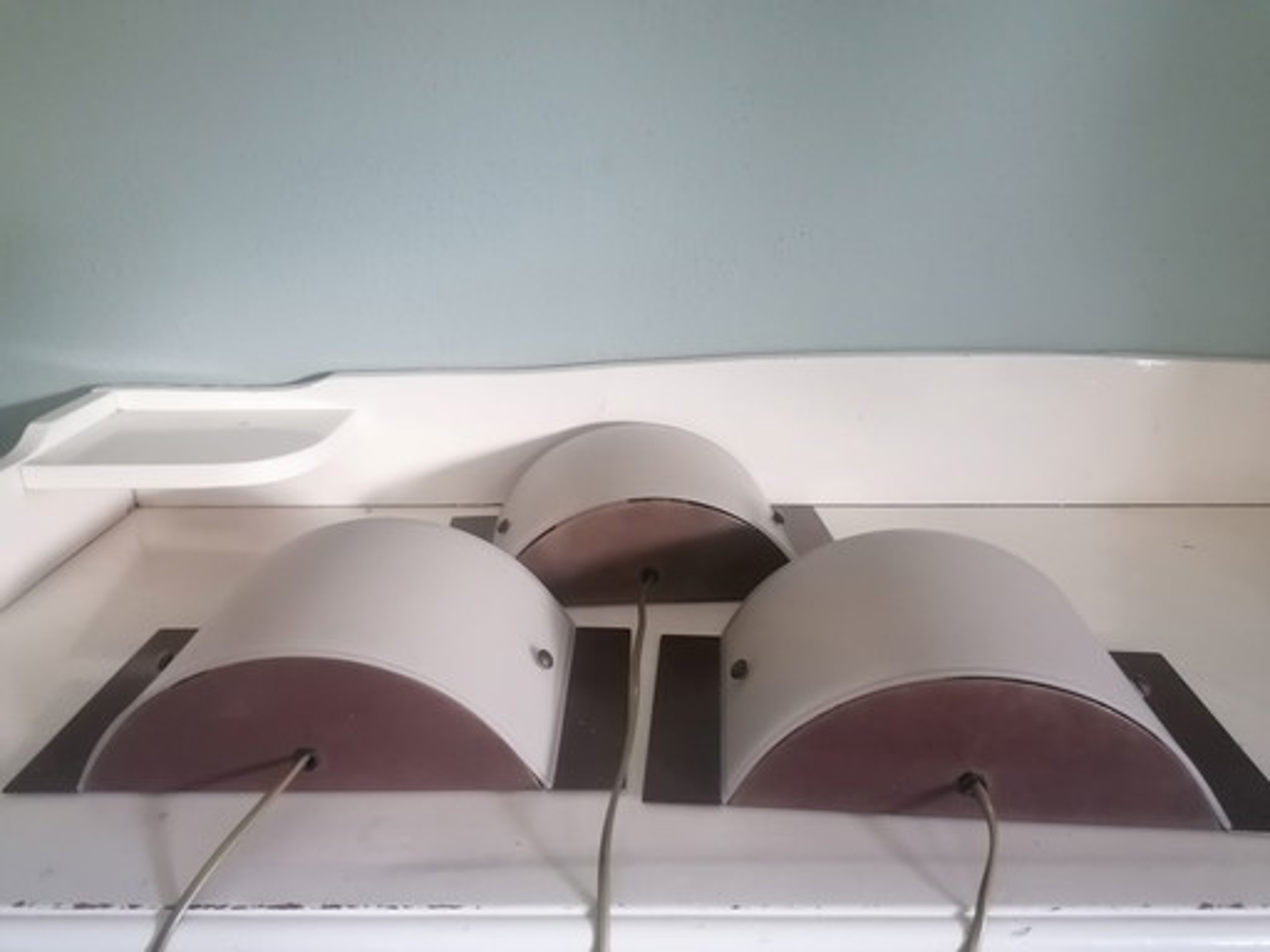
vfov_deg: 51.4
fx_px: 991
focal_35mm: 27
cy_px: 476
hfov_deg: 65.3
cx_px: 635
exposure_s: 1/20
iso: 500
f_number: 1.8
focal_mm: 4.75
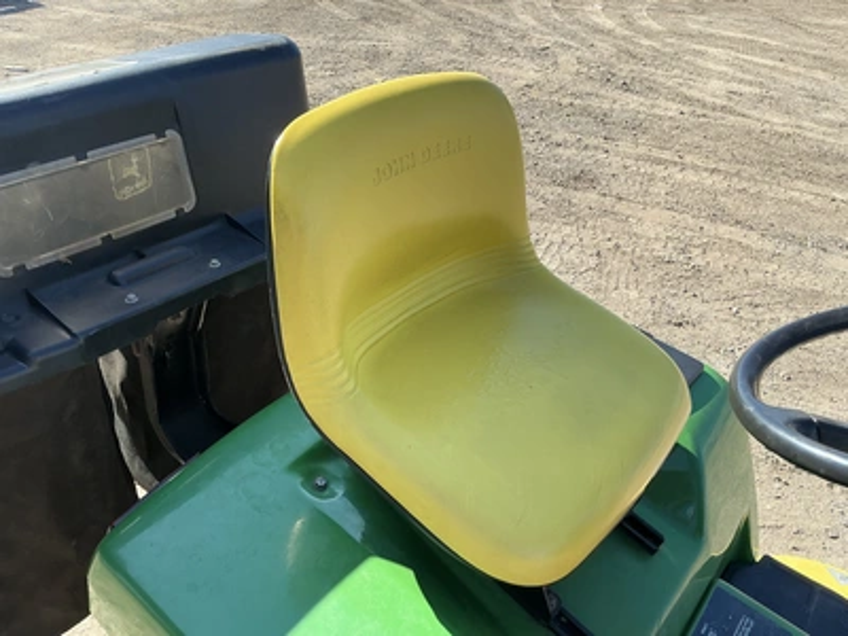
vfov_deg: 49.7
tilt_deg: -29.5
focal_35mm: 28
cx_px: 424
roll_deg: -2.6
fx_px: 686
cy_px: 318
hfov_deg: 63.4
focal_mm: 3
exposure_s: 1/593
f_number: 1.8
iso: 25
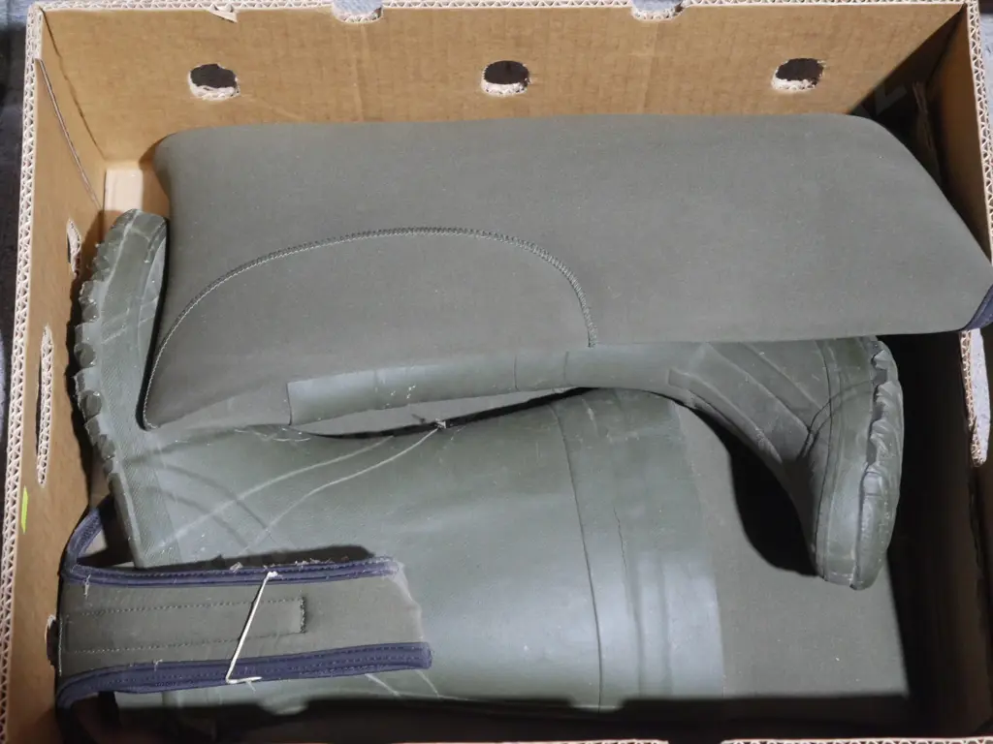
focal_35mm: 74
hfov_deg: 26.3
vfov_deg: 19.9
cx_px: 496
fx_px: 2123
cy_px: 372
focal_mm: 37
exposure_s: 1/80
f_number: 5.5
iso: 3200
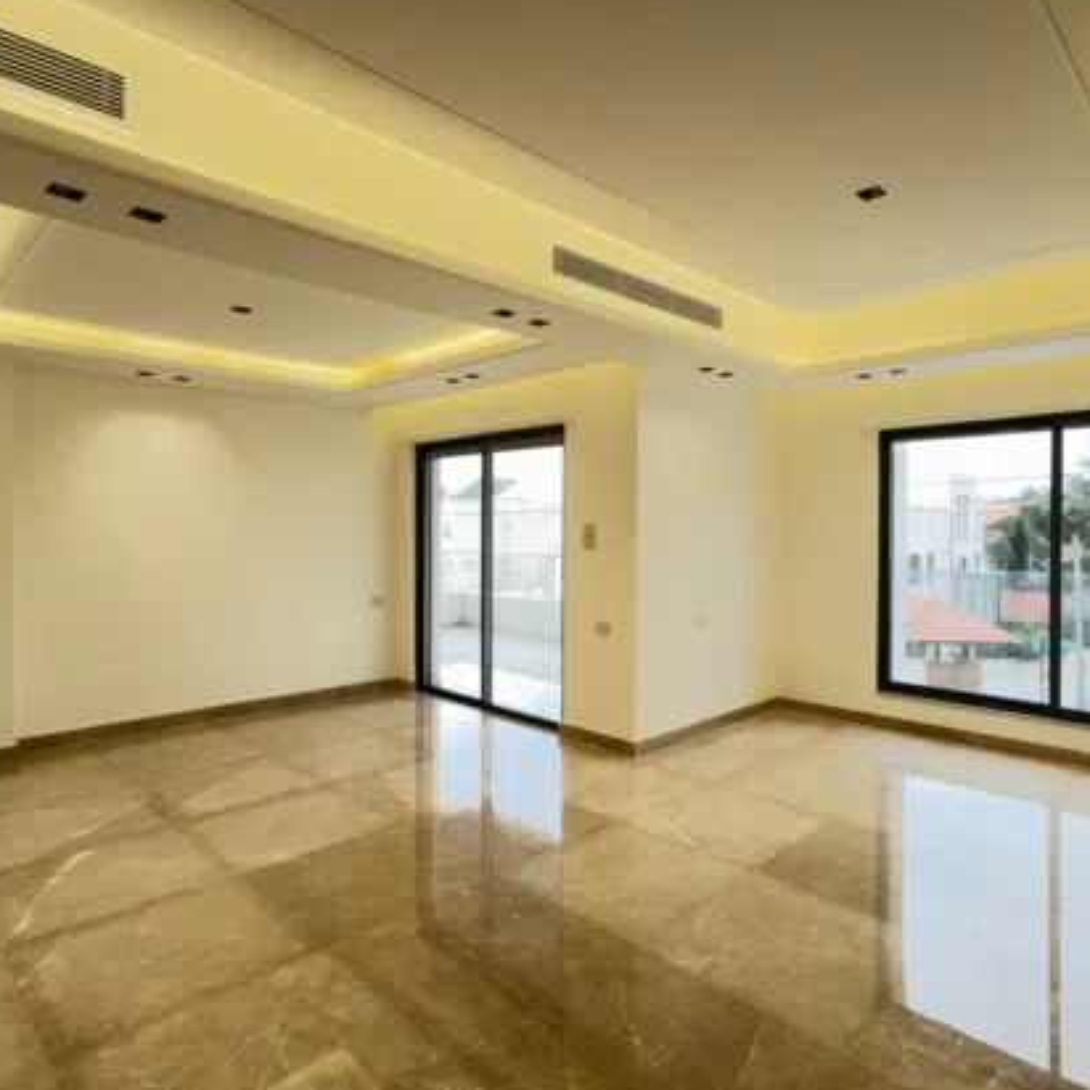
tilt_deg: -0.2
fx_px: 748
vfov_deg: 72.1
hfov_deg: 71.9
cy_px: 533
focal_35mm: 21
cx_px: 601
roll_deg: -0.6
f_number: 2.2
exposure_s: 1/100
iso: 100
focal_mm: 2.22
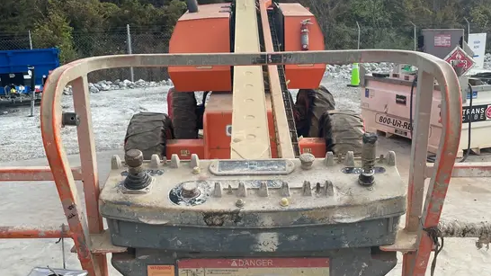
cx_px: 246
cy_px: 164
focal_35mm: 38
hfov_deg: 52.8
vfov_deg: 31.1
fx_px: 495
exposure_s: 1/2564
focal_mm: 4.2
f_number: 1.6
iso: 50
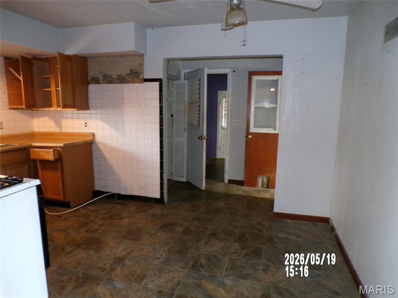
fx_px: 276
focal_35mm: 24
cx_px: 199
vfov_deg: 56.8
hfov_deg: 71.6
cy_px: 149
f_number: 3
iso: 700
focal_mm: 4.3
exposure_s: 1/17
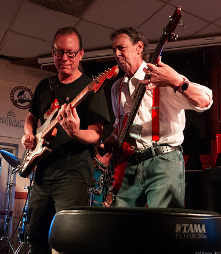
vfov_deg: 45.2
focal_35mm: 39
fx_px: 303
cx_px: 87
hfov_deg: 39.9
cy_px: 147
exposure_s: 1/50
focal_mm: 24
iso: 6400
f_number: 6.3
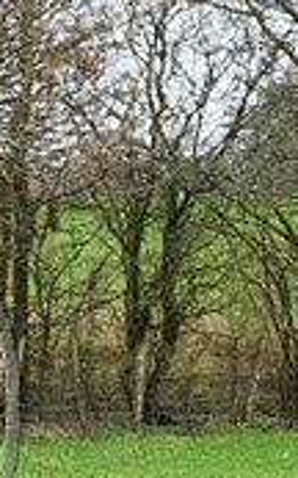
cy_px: 367
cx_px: -295
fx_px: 3993
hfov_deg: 4.2
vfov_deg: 6.8
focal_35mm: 307
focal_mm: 90
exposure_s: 1/1250
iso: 1600
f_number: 3.2
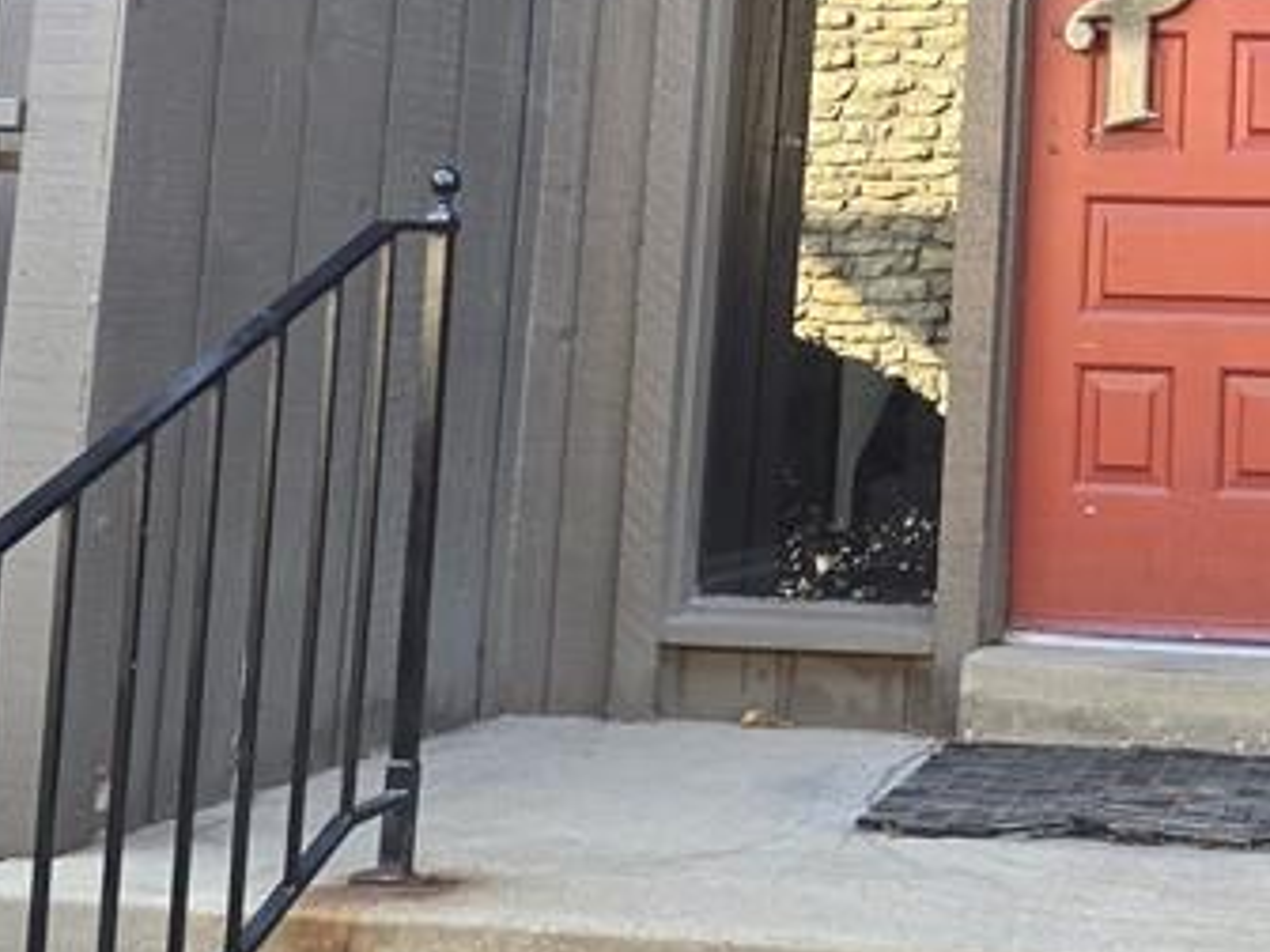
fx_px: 2568
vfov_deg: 20.4
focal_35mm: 70
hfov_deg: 26.2
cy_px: 4
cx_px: 1285
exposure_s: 1/180
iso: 125
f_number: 1.7
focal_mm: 6.3
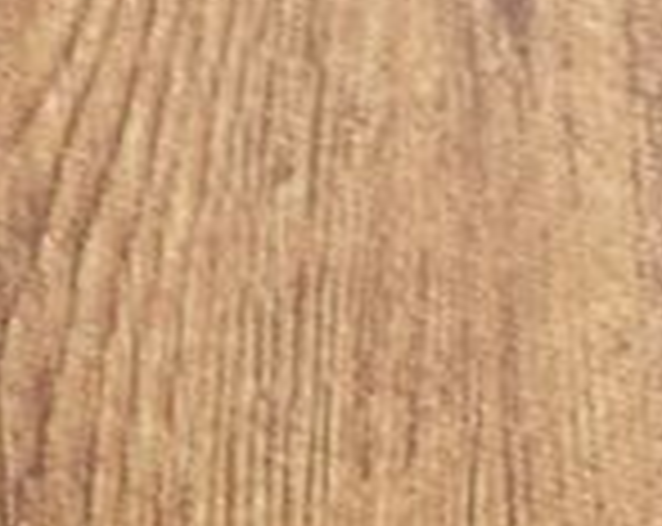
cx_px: -1013
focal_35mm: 153
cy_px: -580
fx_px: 2992
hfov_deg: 10.5
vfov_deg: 9.3
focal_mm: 6.06
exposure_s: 1/100
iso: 160
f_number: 1.6
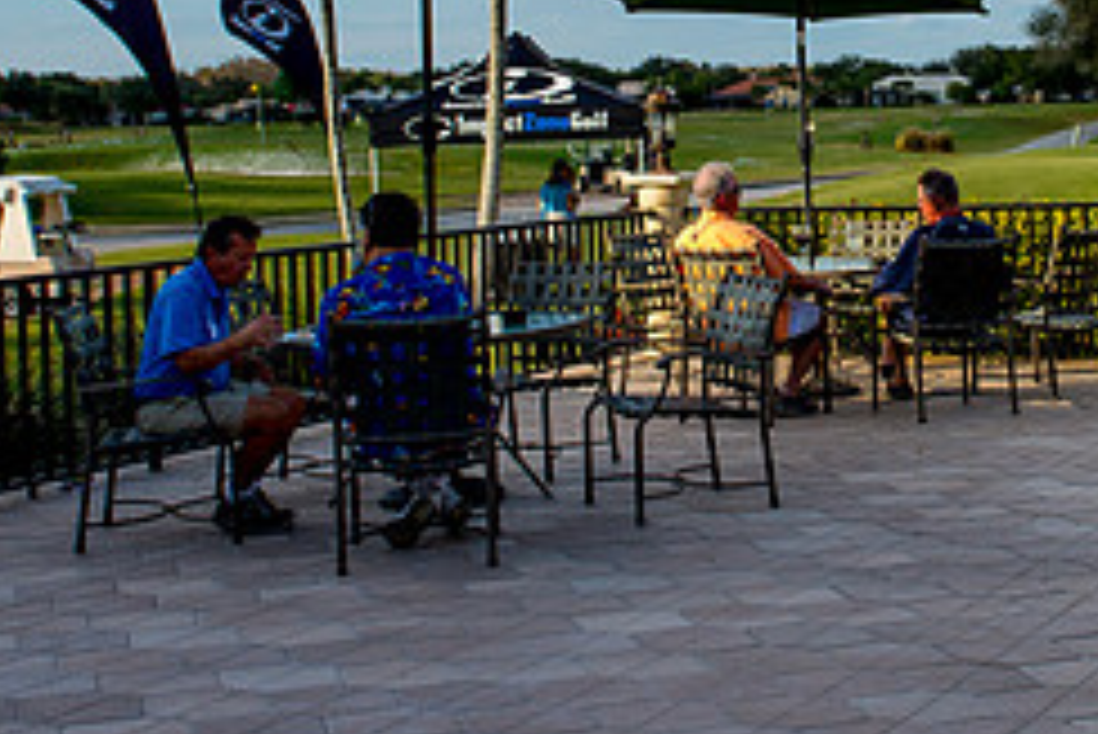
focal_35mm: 70
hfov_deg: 28.2
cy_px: 96
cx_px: 884
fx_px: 2136
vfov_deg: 19.2
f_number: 5.6
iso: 320
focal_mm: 24
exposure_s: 1/800
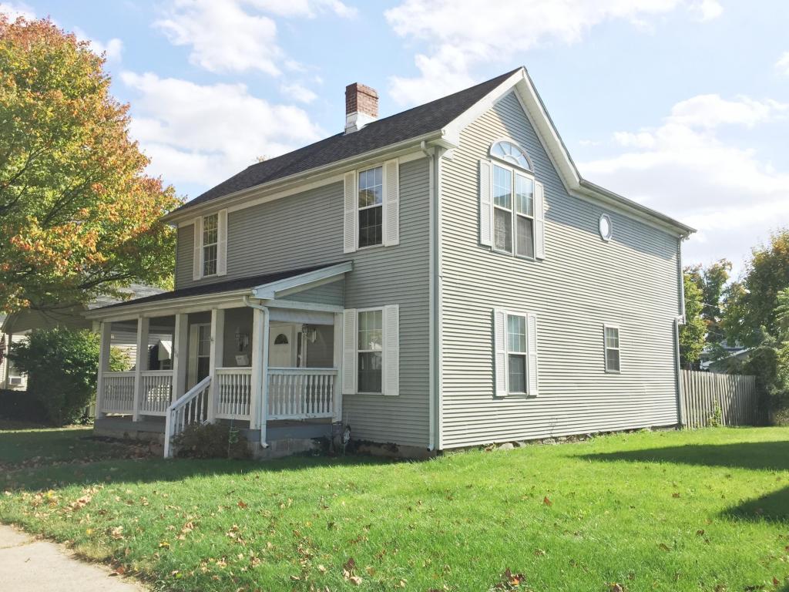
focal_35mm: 29
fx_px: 661
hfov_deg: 61.7
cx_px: 394
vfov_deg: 48.2
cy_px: 296
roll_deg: -0.6
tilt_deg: +6.5
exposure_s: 1/1721
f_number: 2.2
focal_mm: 4.15
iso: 32
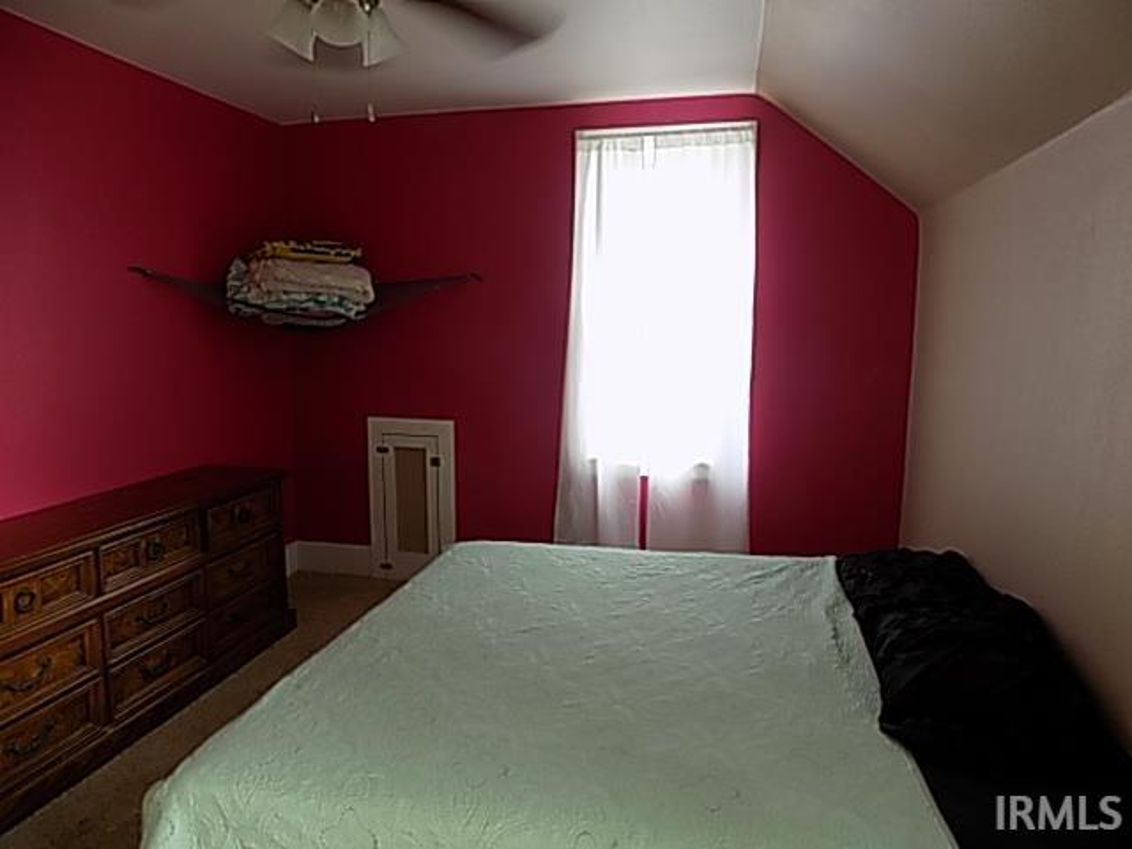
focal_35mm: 23
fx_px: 752
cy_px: 424
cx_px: 566
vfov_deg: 58.9
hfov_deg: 73.9
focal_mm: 4
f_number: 3.1
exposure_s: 1/30
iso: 80
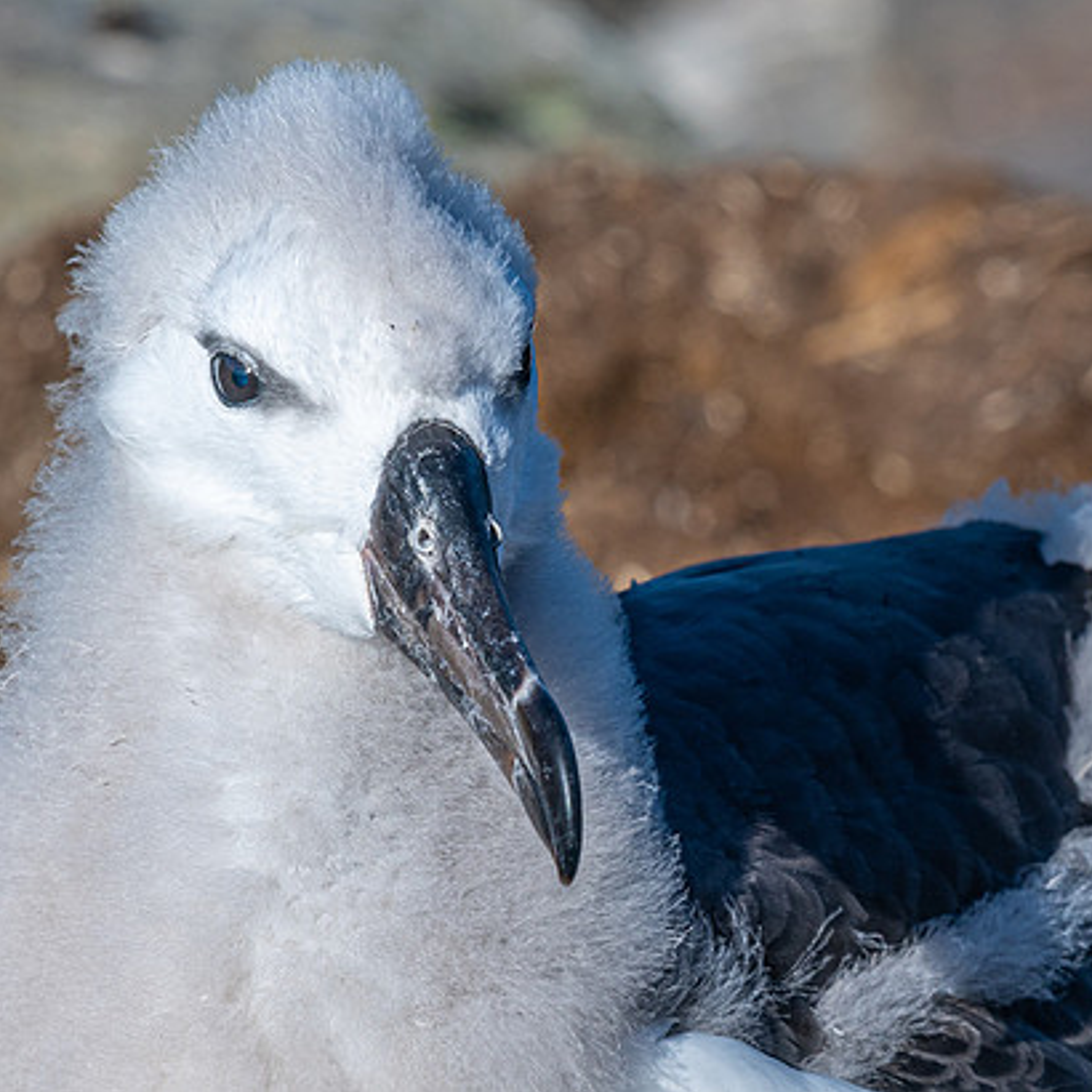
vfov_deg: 2.1
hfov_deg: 2.1
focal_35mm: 854
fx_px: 30480
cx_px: 807
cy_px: 684
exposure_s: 1/640
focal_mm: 300
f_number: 8
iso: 110
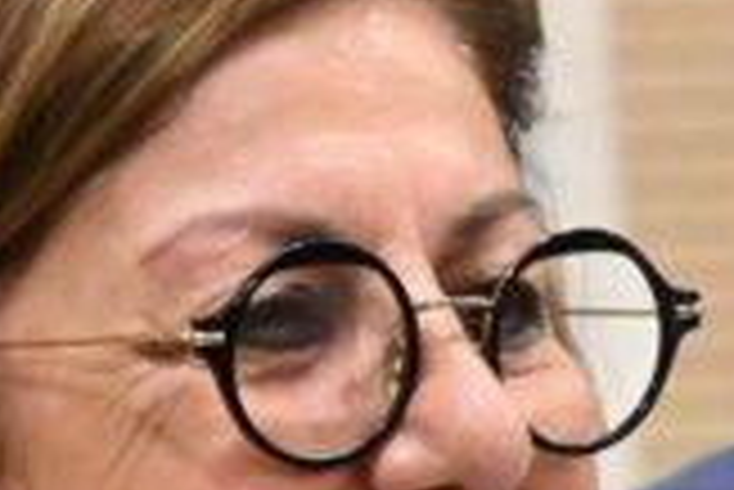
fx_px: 23080
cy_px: 681
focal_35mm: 1131
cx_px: 392
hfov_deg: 1.8
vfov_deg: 1.2
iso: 8000
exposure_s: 1/250
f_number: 5.6
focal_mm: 120
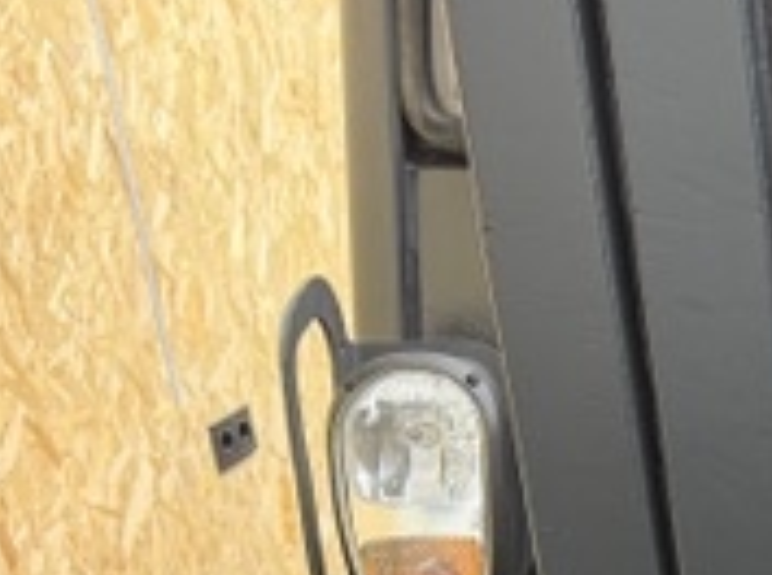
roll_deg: +0.0
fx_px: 1936
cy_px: 806
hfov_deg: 19.8
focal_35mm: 87
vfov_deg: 15.8
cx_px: 1134
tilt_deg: -22.7
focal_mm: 6.76
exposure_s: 1/60
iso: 320
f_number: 1.78
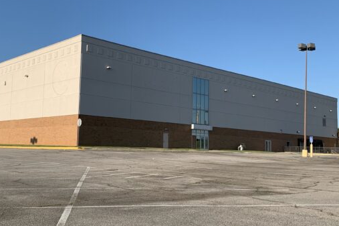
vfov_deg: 32.6
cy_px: 108
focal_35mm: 41
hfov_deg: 47.3
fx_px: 386
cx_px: 145
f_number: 1.8
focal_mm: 4.25
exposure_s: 1/2075
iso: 25
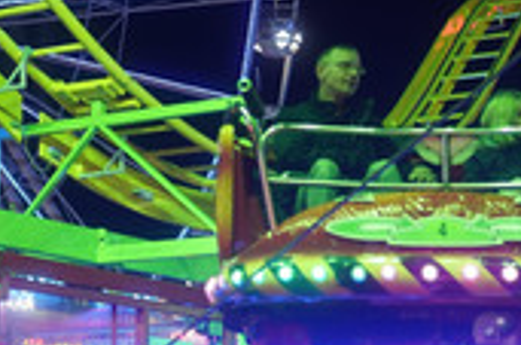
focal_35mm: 119
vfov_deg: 11.3
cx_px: 166
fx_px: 1717
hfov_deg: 17.2
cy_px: -12
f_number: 1.4
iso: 640
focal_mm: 30
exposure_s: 1/800
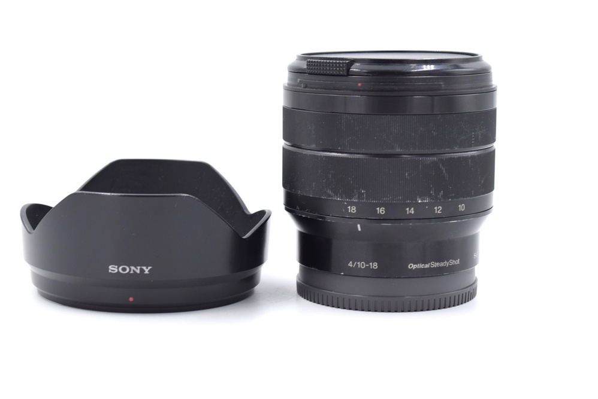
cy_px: 200
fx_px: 1371
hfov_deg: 24.6
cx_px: 299
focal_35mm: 82
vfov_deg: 16.6
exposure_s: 1/125
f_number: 8
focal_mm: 55
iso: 400
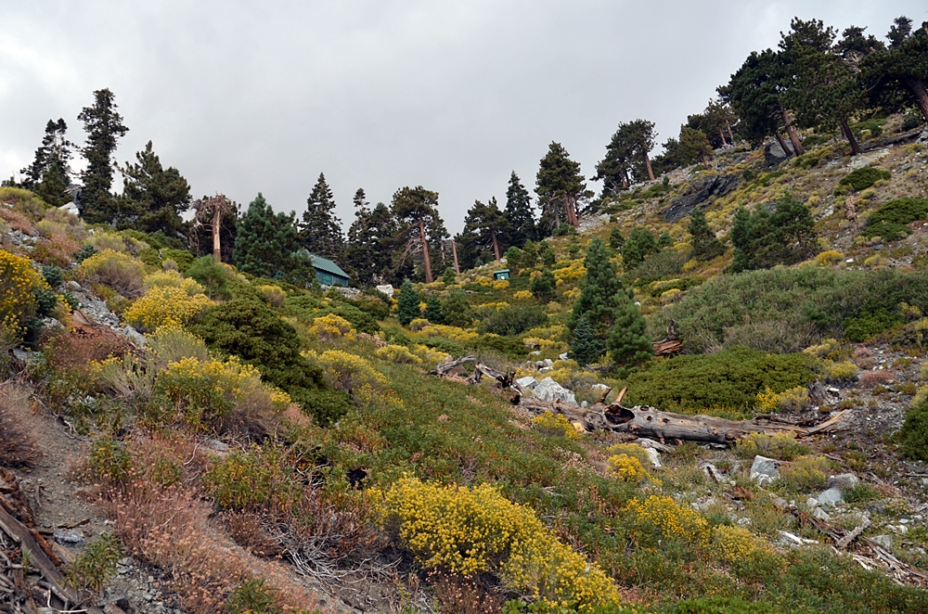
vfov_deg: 47.7
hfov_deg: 67.5
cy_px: 307
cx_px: 464
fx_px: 694
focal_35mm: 27
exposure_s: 1/160
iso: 100
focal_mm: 18
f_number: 5
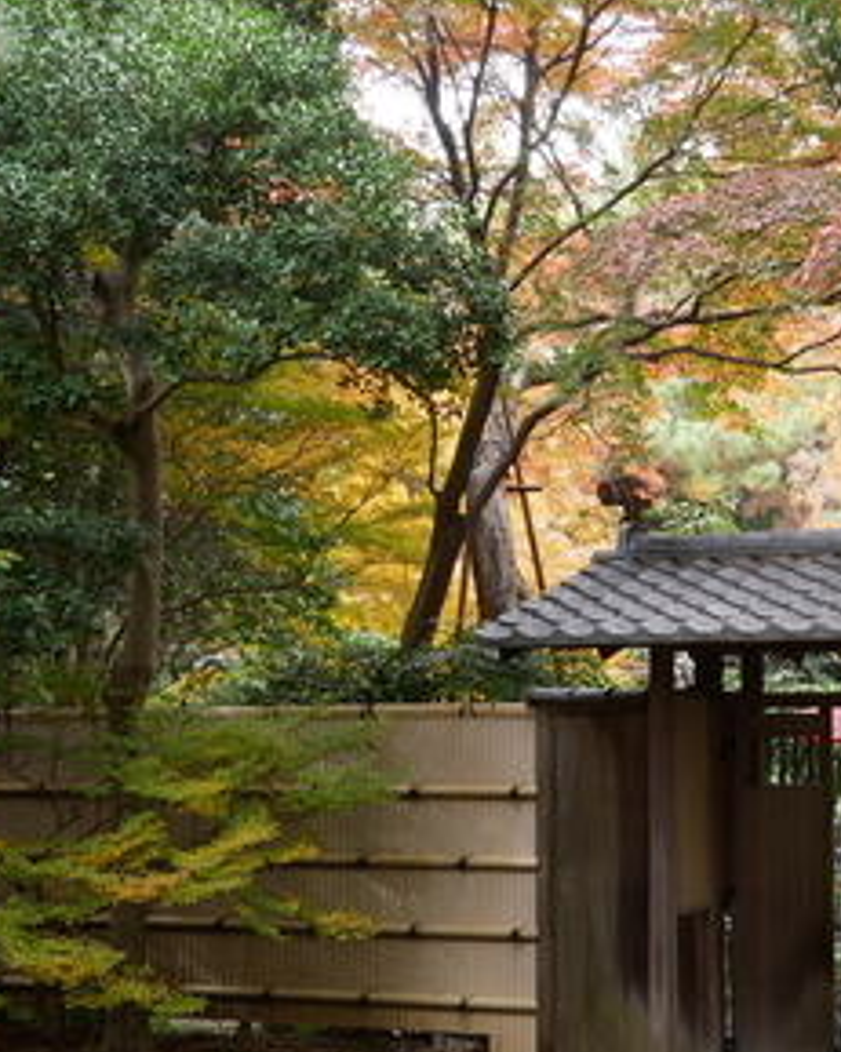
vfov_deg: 26.1
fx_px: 2272
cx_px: 750
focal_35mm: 73
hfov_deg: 20.6
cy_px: 562
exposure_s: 1/60
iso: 200
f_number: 3.9
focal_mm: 18
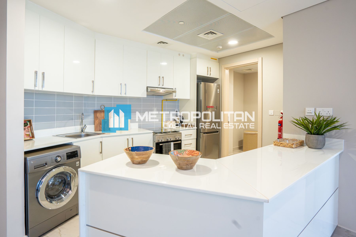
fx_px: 183
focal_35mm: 19
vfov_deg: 65.8
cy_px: 108
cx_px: 177
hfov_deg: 88.4
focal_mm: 16
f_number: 8
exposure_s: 1/80
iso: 1600
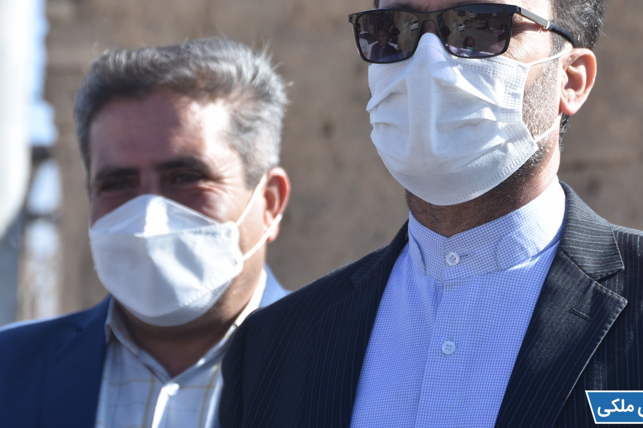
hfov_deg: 7.9
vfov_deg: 5.3
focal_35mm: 260
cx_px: 370
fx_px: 4643
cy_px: 149
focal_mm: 112
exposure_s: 1/500
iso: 360
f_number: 8
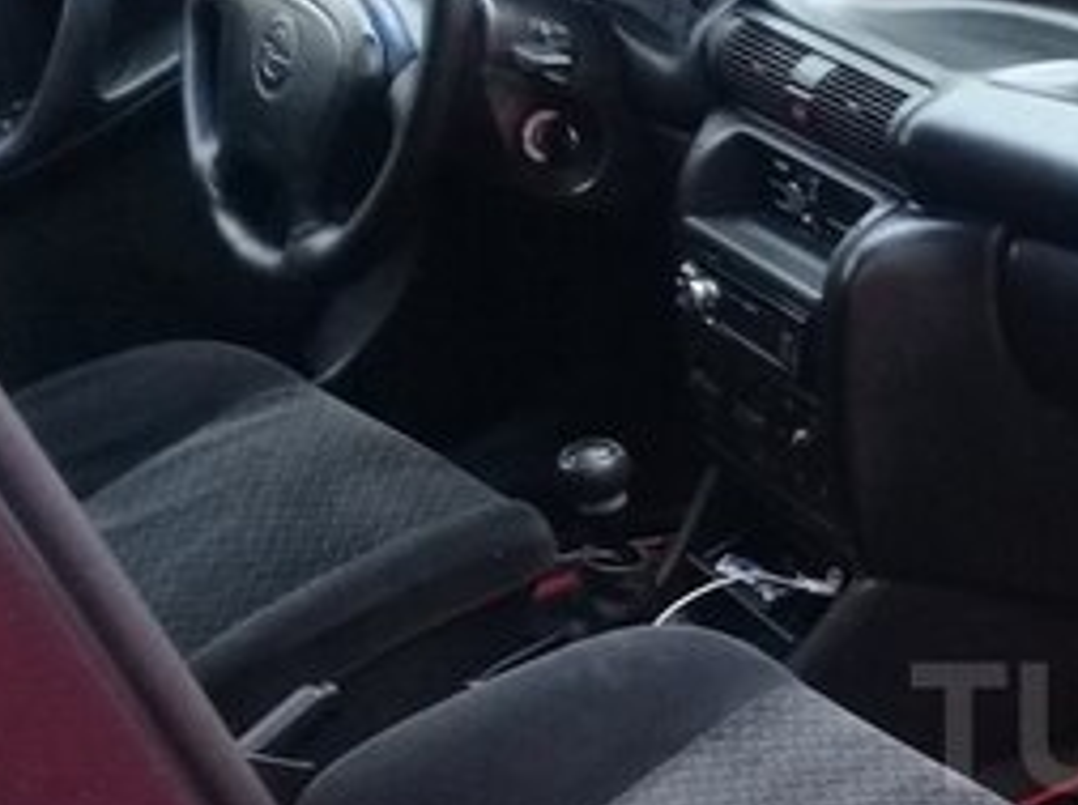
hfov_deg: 22.0
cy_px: 726
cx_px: 1346
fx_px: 2519
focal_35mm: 81
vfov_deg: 17.9
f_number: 2.2
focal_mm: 3.3
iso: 160
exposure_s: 1/33
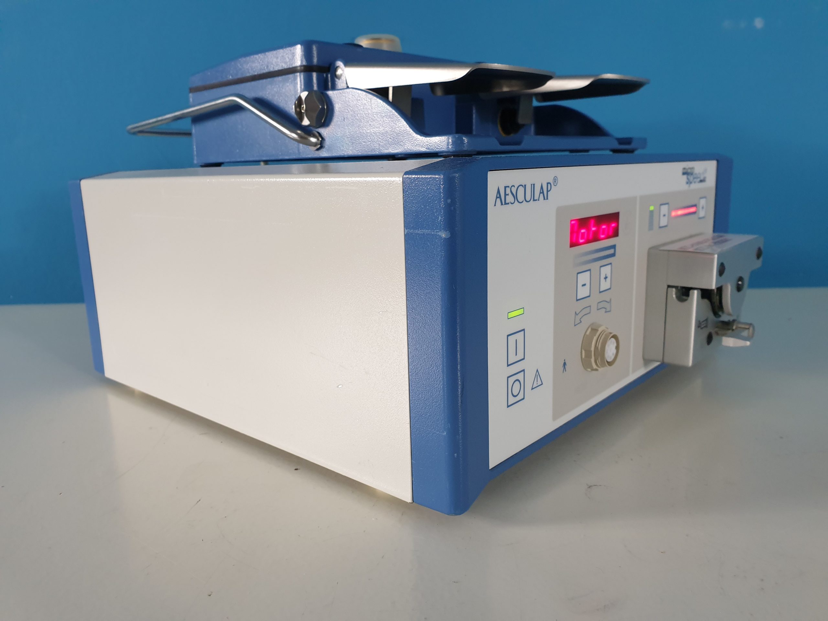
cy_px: 310
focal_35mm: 26
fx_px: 622
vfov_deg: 53.1
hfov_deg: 67.3
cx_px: 414
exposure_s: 1/50
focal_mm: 4.3
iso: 250
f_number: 2.4
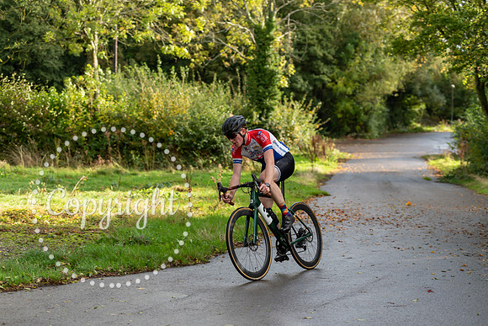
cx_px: 244
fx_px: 949
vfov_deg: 19.5
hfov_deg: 28.8
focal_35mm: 70
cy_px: 163
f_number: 3.2
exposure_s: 1/500
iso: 200
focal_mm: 70
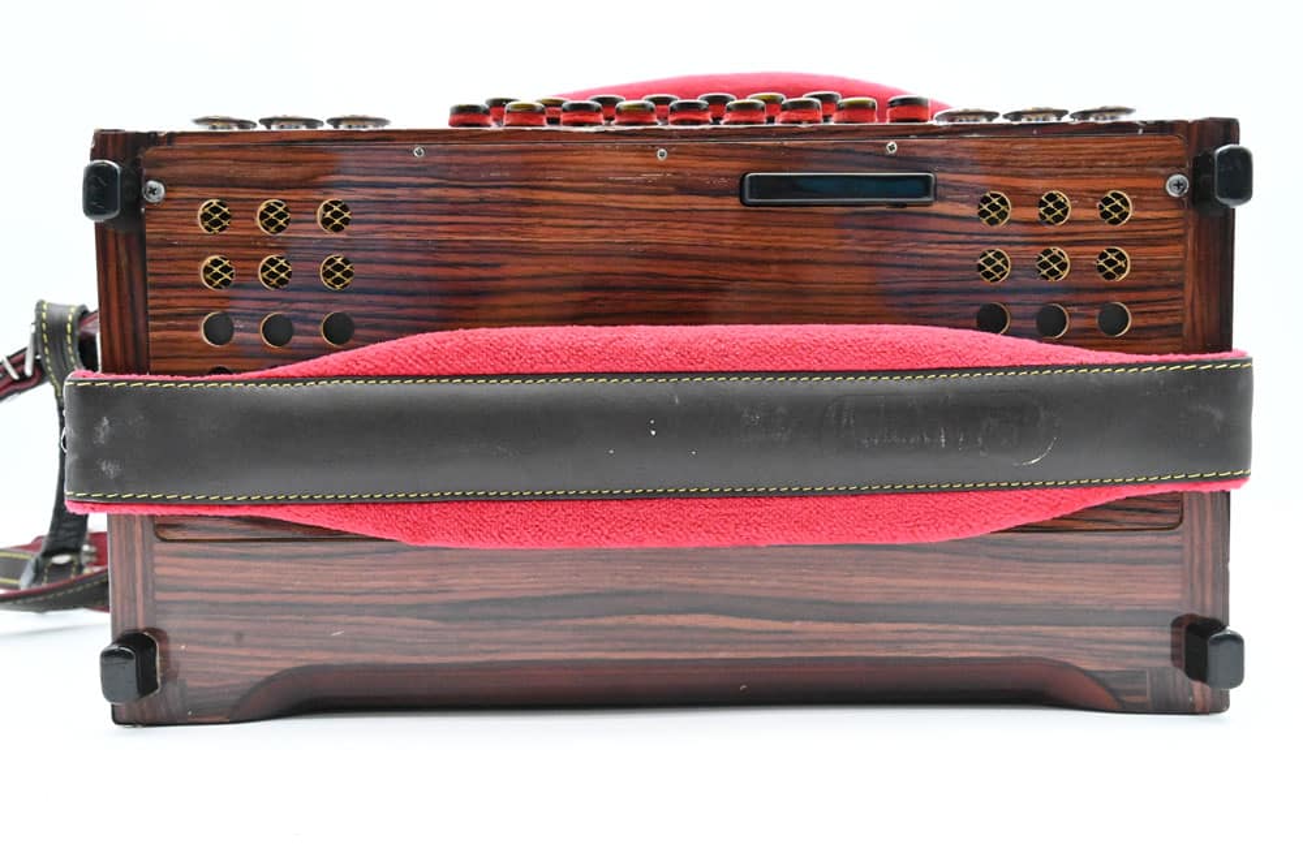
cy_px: 433
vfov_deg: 37.8
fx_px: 1266
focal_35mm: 35
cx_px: 652
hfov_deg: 54.5
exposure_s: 1/400
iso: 20000
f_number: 10
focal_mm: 35
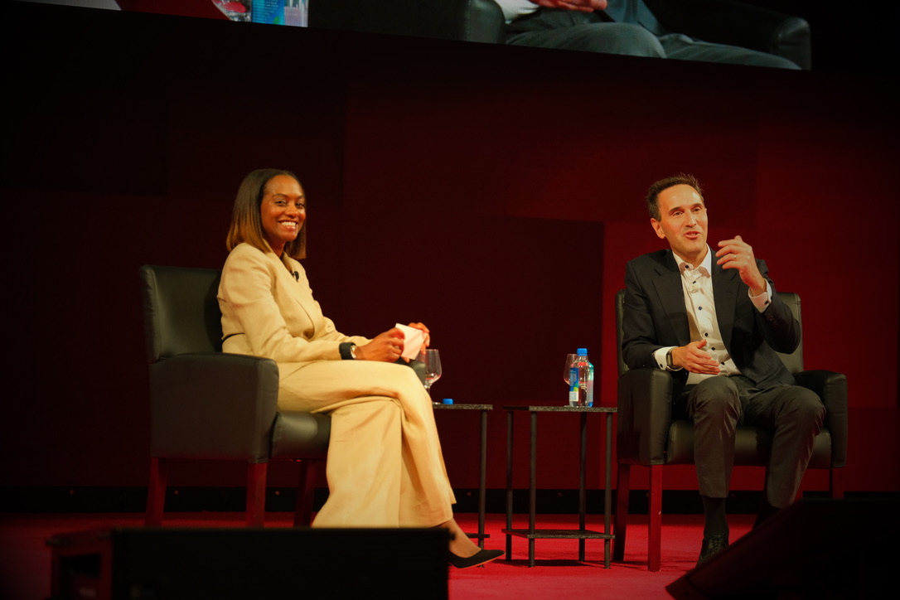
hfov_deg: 19.1
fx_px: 2675
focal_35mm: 107
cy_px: 300
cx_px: 450
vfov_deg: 12.8
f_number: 2.8
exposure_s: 1/105
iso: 1000
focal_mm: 71.5
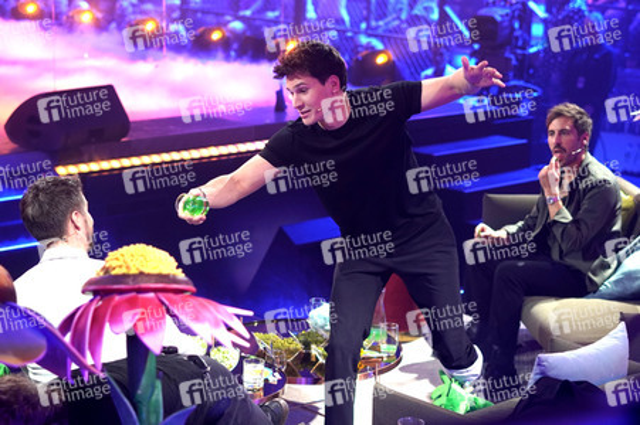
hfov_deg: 27.0
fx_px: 1332
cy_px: 212
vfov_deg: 18.2
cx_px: 320
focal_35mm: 75
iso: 1000
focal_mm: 50
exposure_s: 1/125
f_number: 2.2
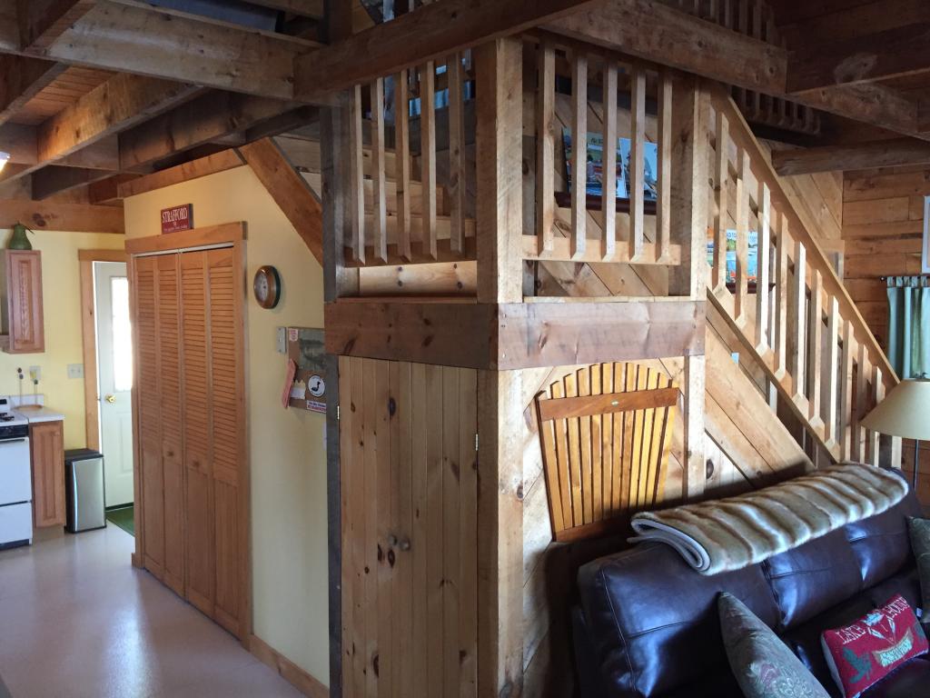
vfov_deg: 48.2
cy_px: 349
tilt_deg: -4.4
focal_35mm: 29
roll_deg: -0.4
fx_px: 779
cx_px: 465
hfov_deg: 61.7
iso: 160
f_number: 2.2
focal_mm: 4.15
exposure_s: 1/30
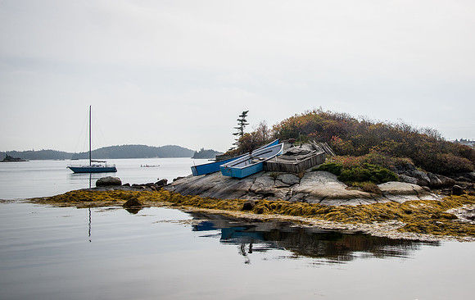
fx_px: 705
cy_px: 134
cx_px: 288
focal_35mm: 54
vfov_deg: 24.0
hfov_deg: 37.1
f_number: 5.6
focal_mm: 44
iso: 400
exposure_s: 1/4000
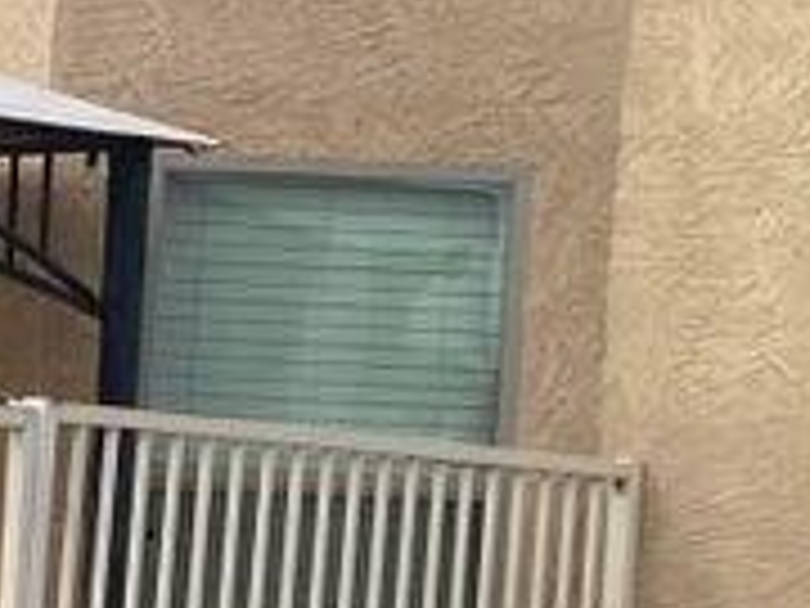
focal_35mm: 197
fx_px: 4610
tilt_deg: -3.2
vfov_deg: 7.4
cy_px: 851
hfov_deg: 9.0
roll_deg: -3.0
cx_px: -1181
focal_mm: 4.25
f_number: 1.8
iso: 32
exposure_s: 1/1522
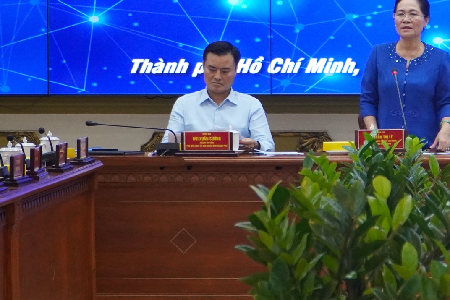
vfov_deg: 6.7
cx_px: 395
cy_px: -53
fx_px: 2553
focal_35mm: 204
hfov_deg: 10.0
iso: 2000
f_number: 4
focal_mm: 57
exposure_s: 1/160
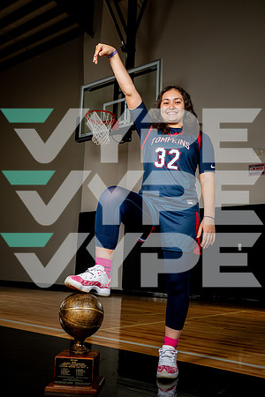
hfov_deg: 36.9
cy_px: 198
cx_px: 132
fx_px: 397
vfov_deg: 53.1
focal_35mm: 36
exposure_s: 1/500
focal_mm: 36
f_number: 8
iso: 250
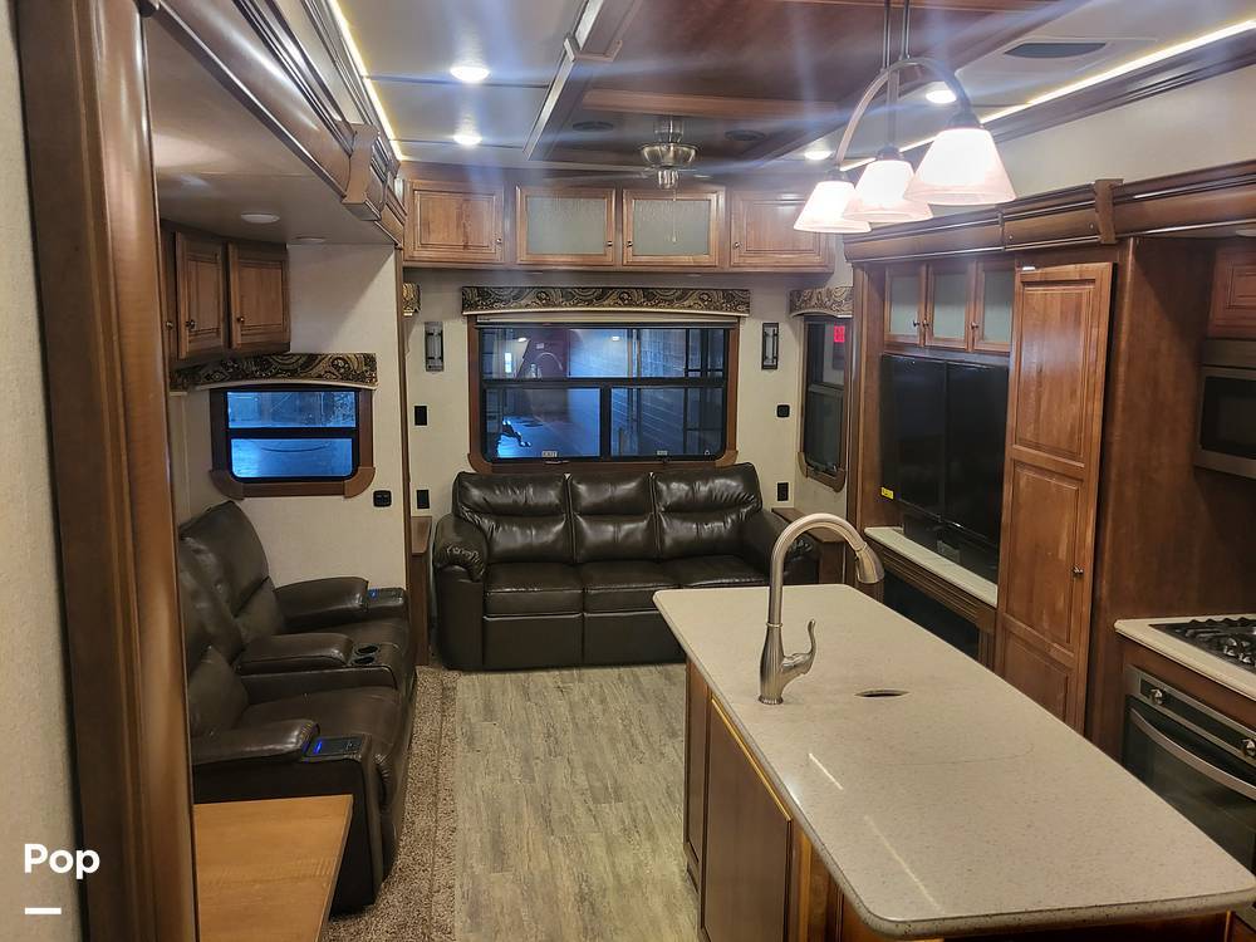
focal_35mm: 26
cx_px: 628
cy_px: 471
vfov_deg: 53.1
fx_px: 943
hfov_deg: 67.3
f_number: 1.8
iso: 400
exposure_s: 1/40
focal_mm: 4.25
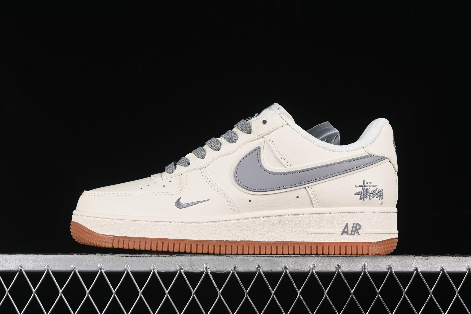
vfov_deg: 18.2
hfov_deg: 27.0
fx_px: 981
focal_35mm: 75
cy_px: 157
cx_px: 236
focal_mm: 50
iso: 160
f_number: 8
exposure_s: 1/80
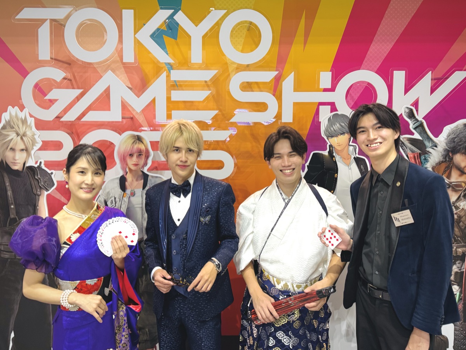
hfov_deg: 71.6
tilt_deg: -4.0
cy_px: 175
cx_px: 233
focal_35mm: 24
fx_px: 323
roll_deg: +1.6
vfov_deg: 56.8
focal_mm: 6.76
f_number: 1.78
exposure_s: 1/50
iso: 320
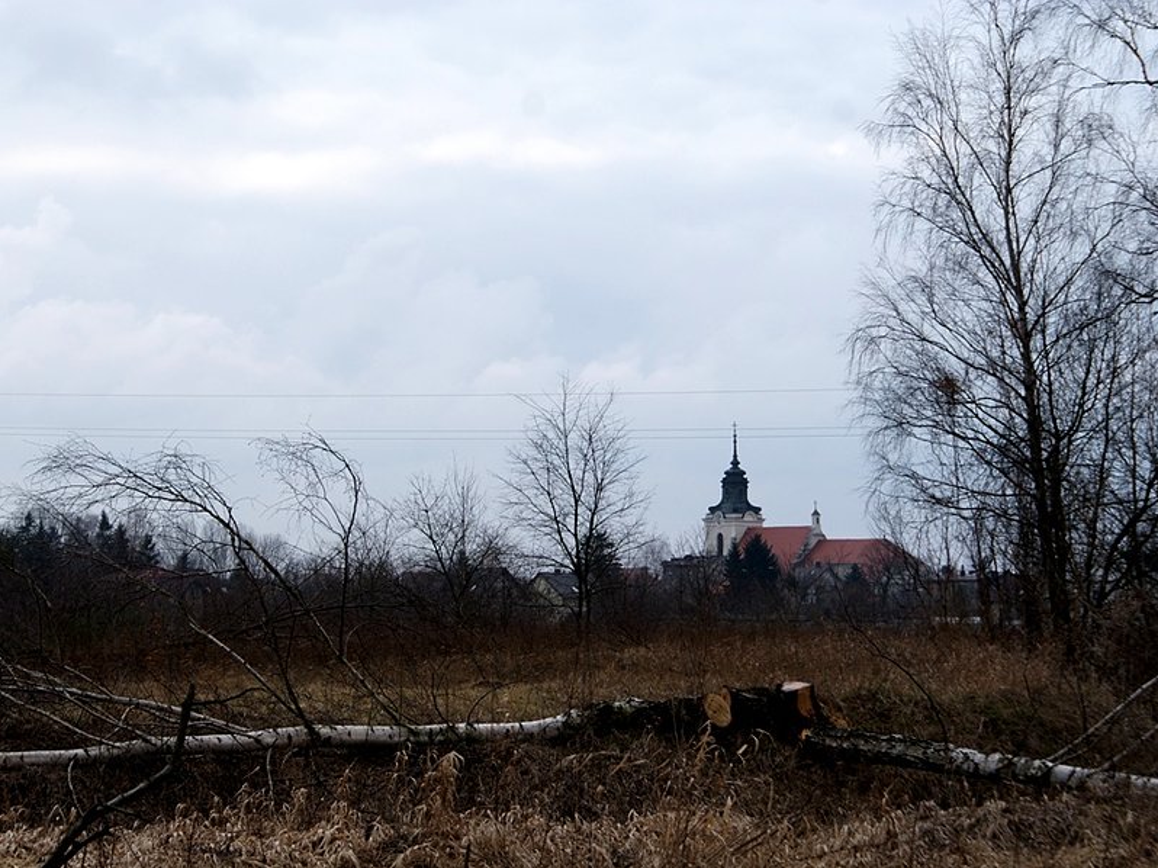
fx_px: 3812
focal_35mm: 114
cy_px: 434
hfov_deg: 17.3
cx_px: 535
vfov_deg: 13.0
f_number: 8
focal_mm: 70
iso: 100
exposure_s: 1/160
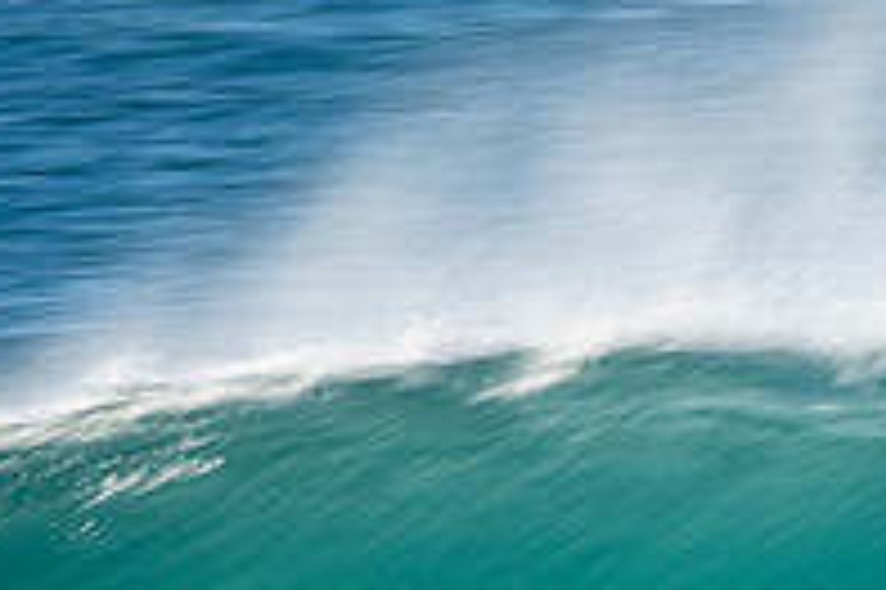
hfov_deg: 0.9
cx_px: 1097
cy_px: 741
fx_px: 54344
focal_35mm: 2210
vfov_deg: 0.6
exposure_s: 1/30
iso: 100
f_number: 22
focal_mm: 500
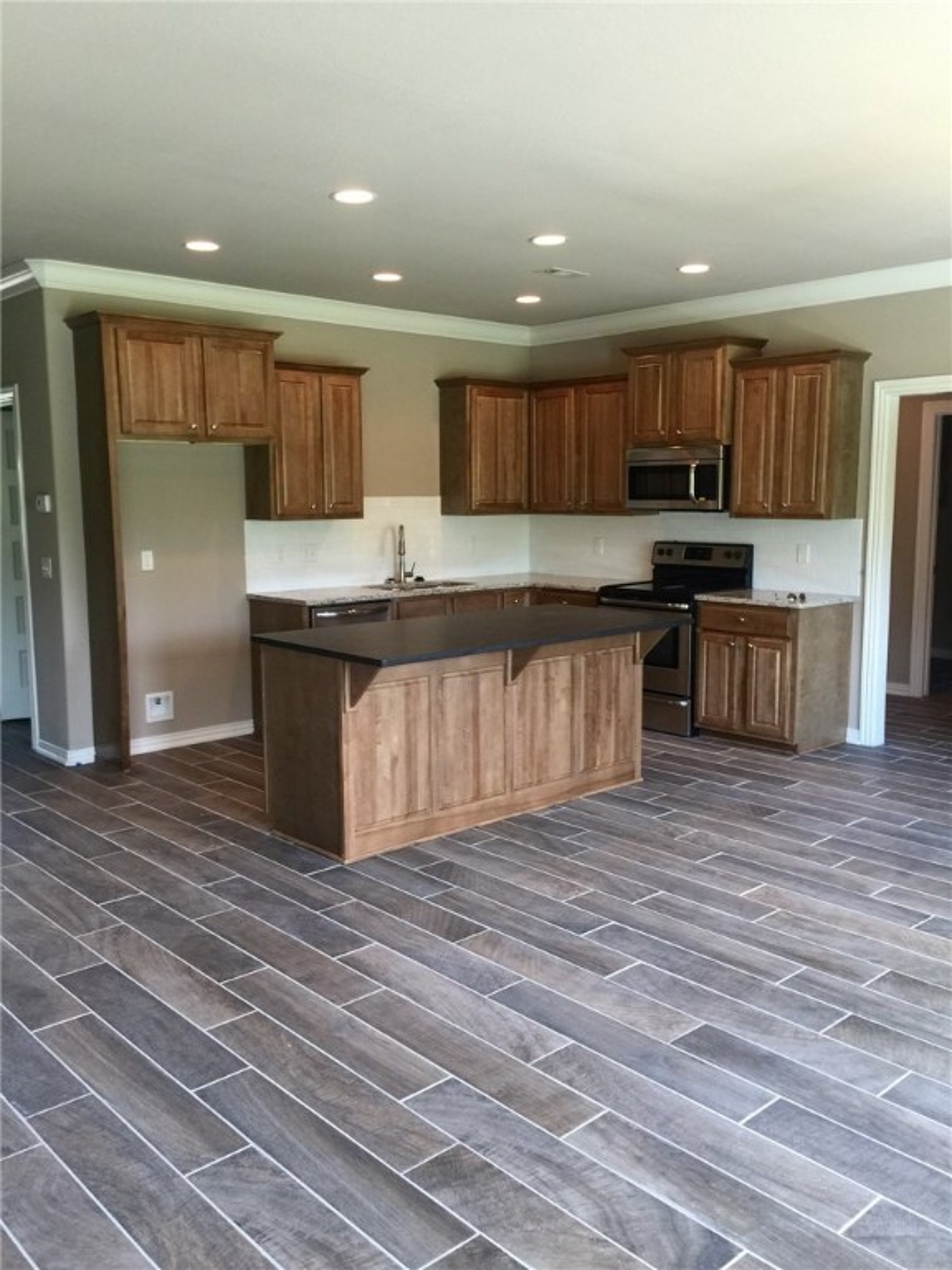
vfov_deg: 61.7
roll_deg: +0.3
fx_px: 1063
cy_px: 635
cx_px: 476
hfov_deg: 48.2
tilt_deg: -6.1
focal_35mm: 29
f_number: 2.2
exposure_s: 1/30
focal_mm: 4.15
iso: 50
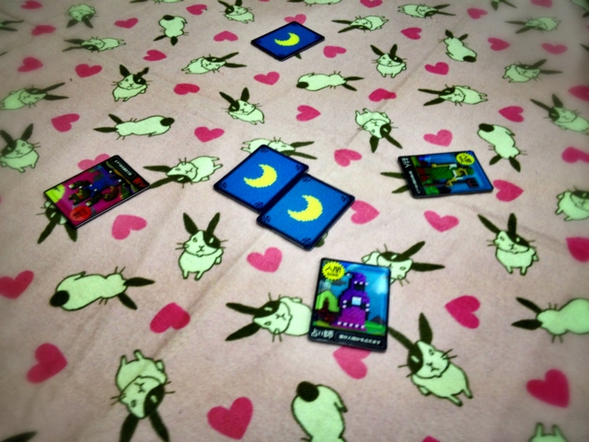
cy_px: 221
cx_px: 294
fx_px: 596
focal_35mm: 35
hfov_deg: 52.6
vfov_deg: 40.7
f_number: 2.4
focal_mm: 4.28
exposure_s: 1/24
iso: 50
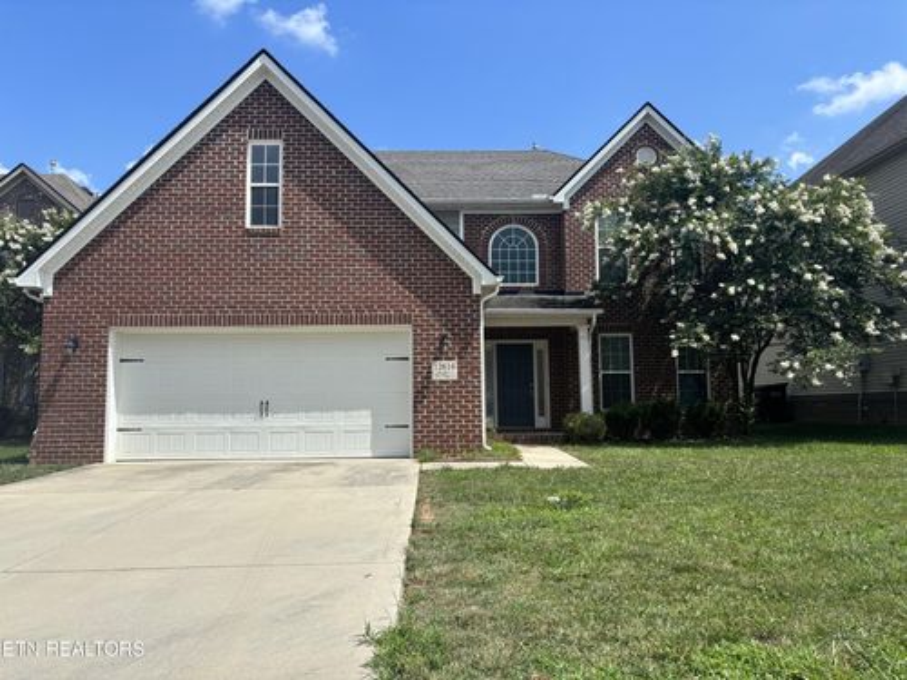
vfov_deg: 53.1
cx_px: 454
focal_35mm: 26
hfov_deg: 67.3
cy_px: 340
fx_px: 681
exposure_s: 1/3413
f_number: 1.6
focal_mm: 5.96
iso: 50
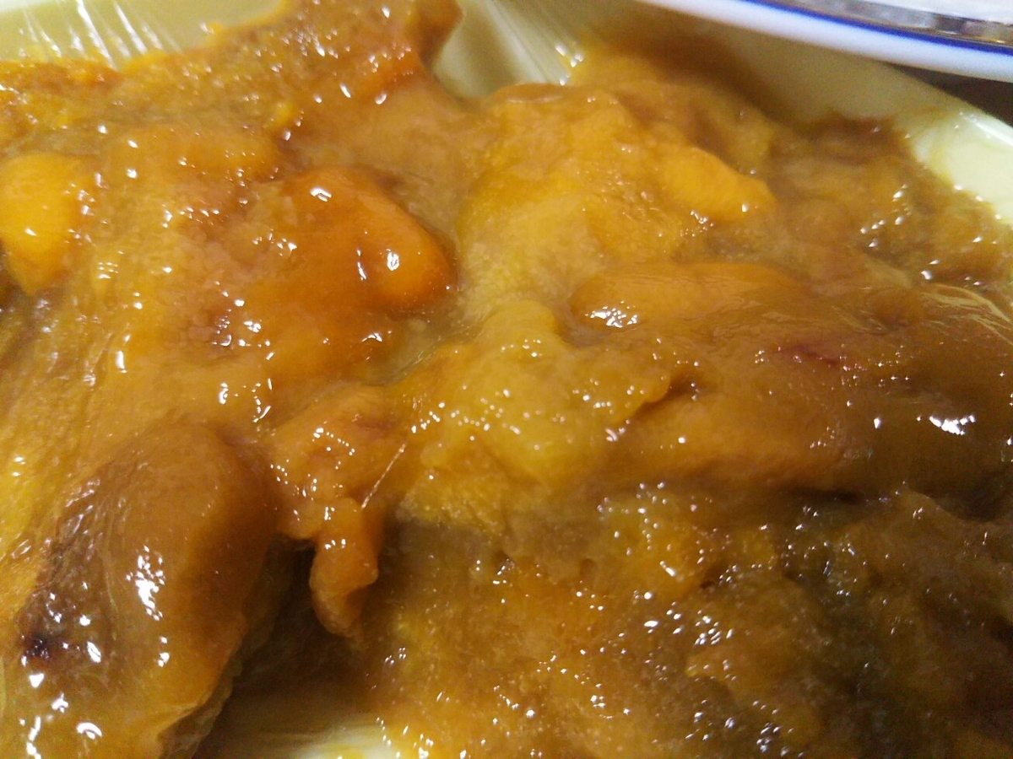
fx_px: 878
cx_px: 506
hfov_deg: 60.0
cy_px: 380
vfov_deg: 46.8
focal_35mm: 30
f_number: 2.2
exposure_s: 1/30
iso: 250
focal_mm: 4
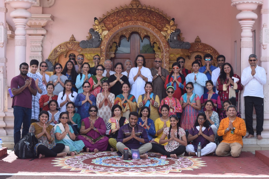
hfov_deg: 28.1
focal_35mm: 72
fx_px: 538
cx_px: 134
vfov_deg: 18.9
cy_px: 90
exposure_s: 1/250
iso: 250
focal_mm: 48
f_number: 8
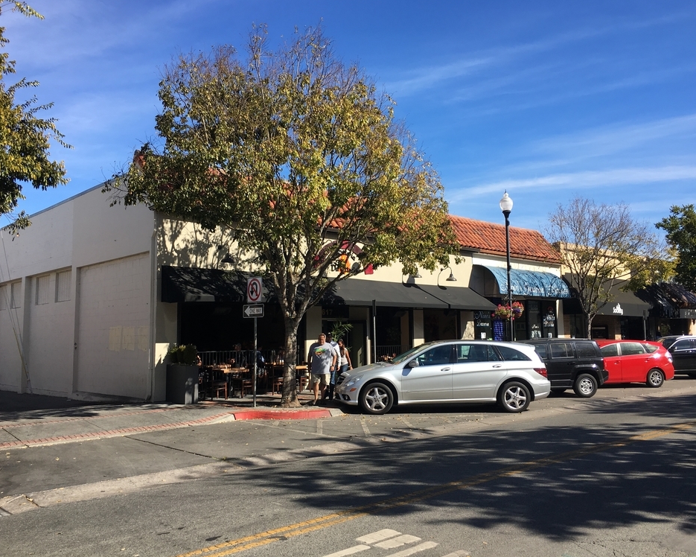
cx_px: 358
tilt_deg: +6.3
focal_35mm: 31
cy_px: 272
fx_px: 639
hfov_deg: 57.2
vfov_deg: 47.1
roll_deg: -0.3
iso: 25
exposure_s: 1/1115
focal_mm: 4.15
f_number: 2.2
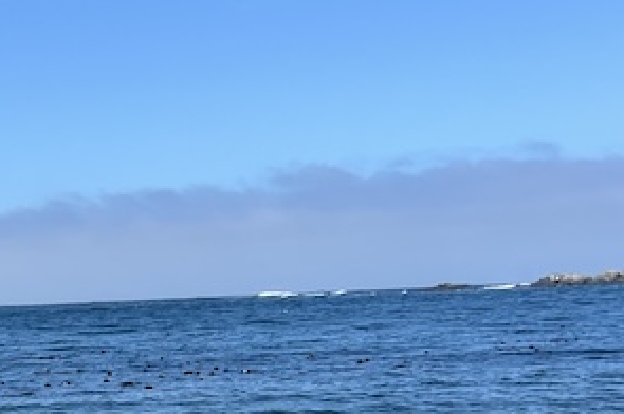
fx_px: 1628
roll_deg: +2.5
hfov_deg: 20.7
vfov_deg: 13.7
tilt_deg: -12.6
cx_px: -57
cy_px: 619
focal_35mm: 94
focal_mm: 5.1
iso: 50
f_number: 1.6
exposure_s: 1/3215
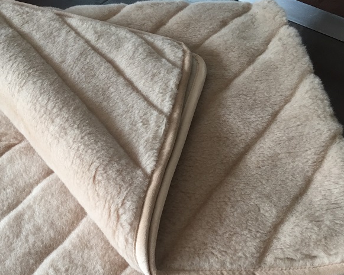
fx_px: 397
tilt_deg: -52.7
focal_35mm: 39
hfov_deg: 46.3
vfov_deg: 38.0
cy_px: 173
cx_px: 123
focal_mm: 4.15
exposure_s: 1/33
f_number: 2.2
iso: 80
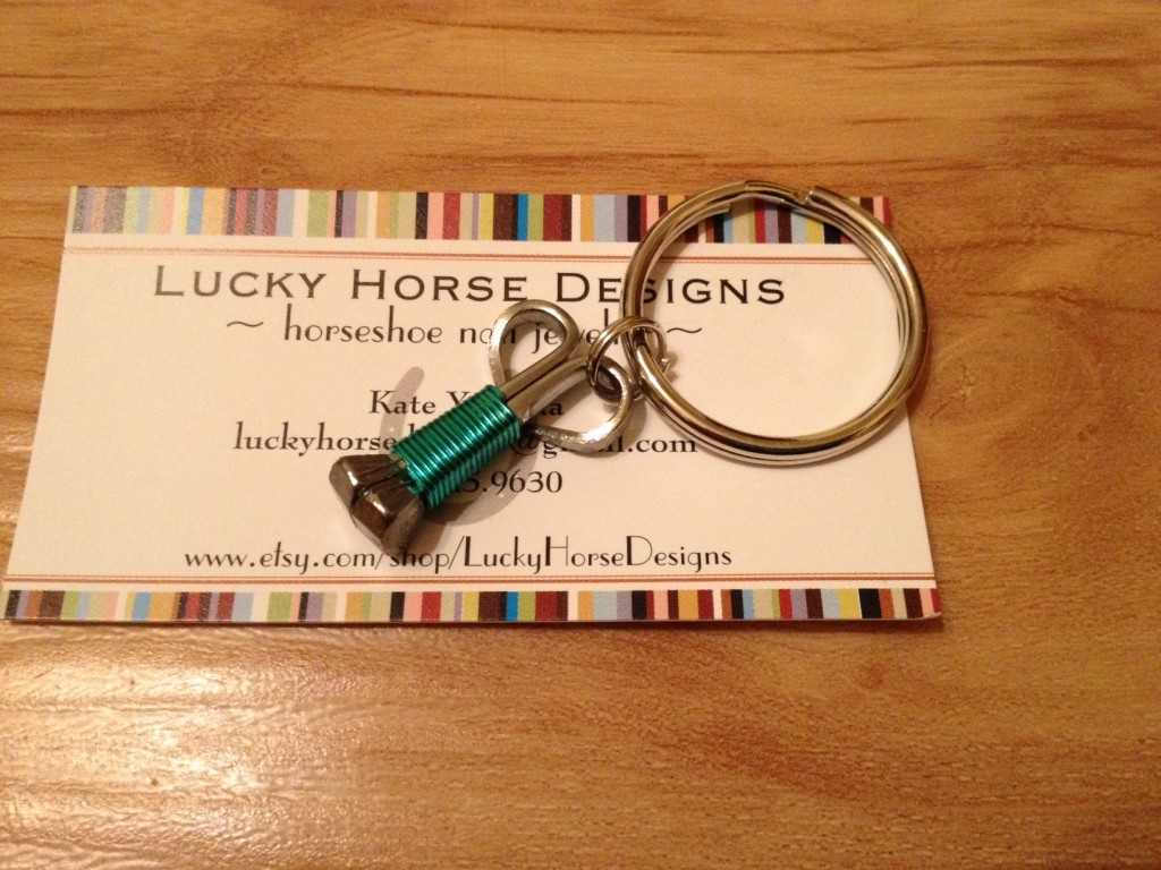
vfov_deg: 40.7
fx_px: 1174
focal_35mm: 35
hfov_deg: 52.6
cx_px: 580
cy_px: 435
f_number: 2.4
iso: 400
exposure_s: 1/15
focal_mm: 4.28
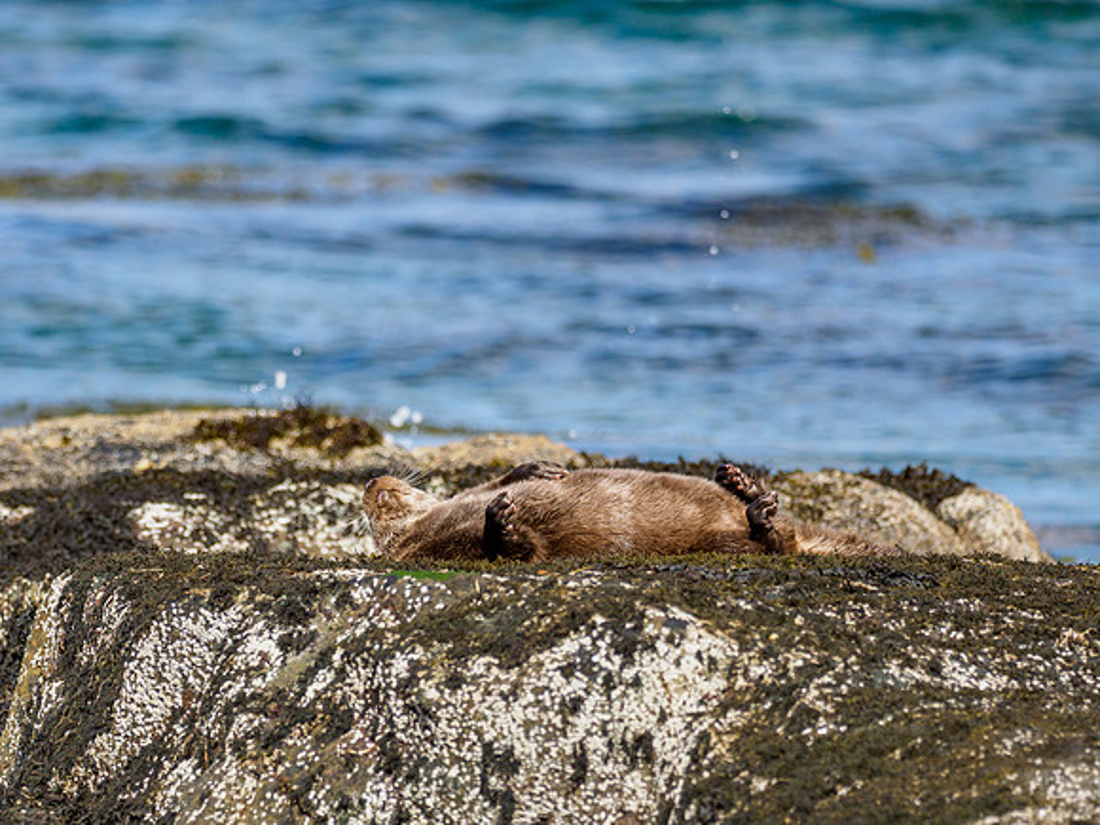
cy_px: 557
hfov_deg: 2.4
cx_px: 358
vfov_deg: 1.8
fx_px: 25782
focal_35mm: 811
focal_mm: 300
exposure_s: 1/2000
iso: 320
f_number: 4
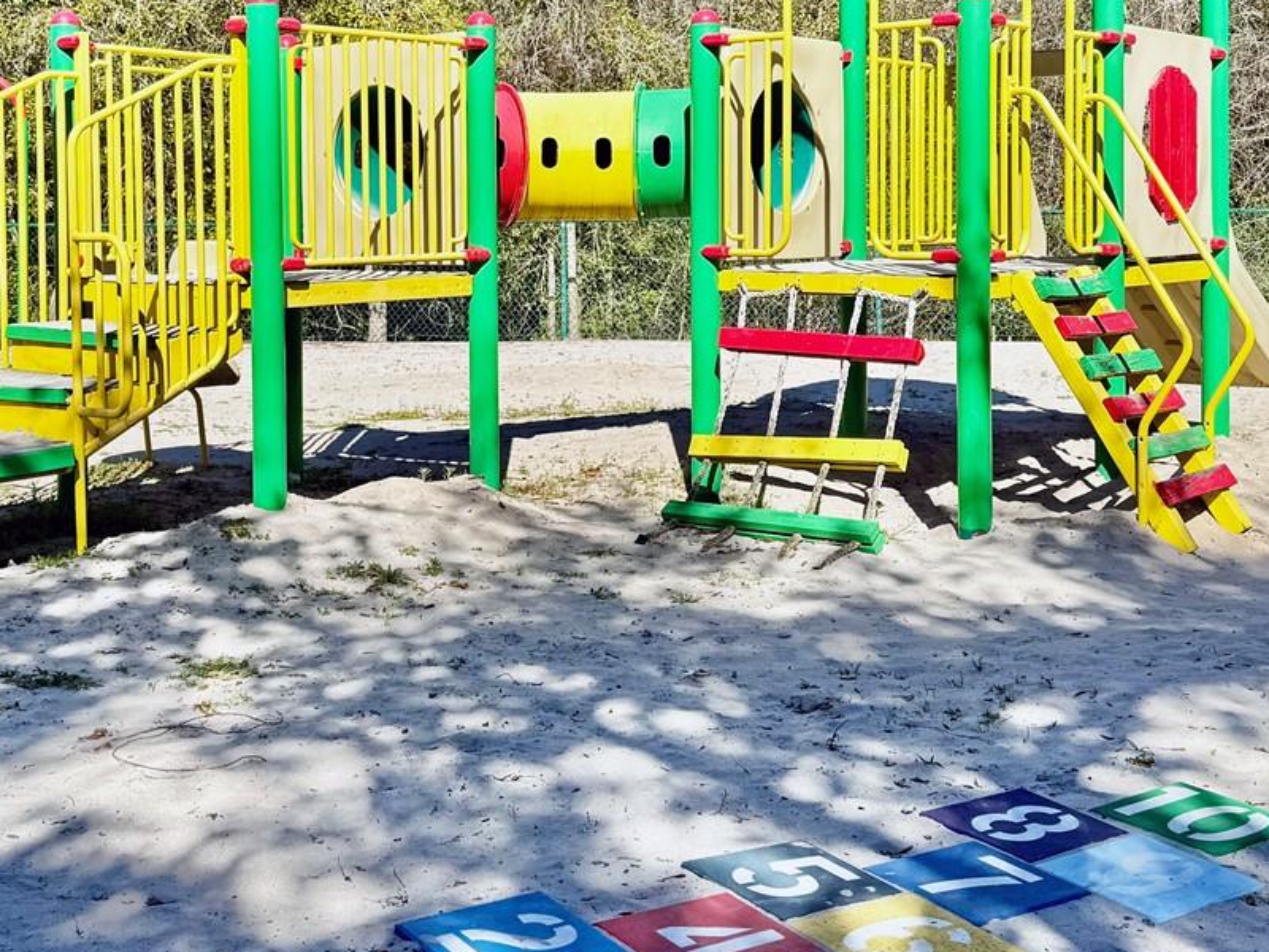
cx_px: 470
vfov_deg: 29.7
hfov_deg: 39.4
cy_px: 227
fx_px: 1760
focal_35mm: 48
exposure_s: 1/3759
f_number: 1.78
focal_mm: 6.76
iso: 80
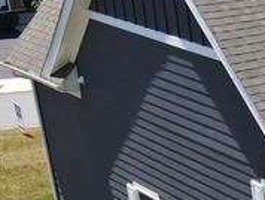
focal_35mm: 138
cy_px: 337
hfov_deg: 12.4
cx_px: 545
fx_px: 1058
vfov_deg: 10.3
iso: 100
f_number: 2.8
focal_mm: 4.5
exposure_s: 1/400
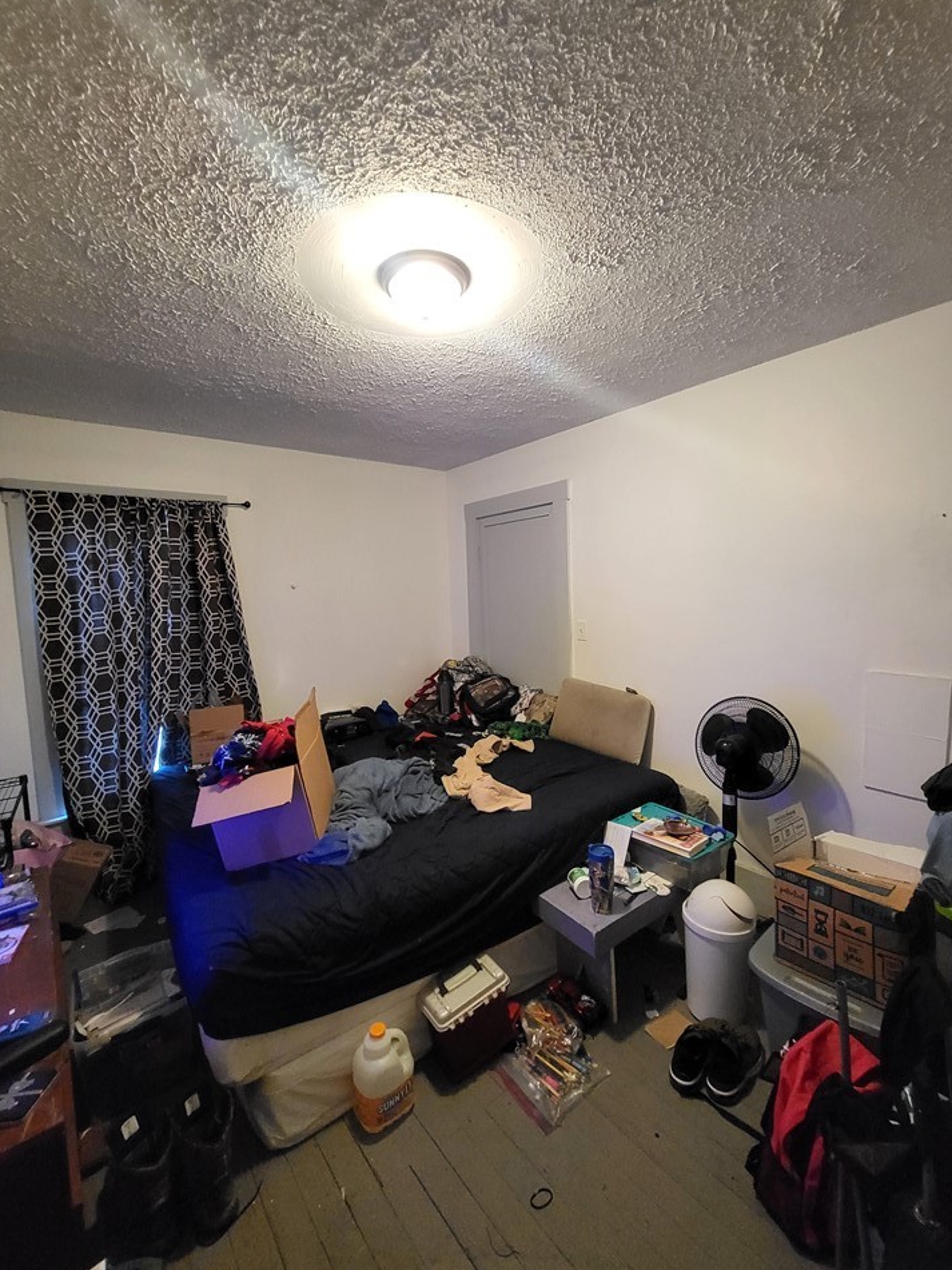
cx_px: 505
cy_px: 646
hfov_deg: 85.6
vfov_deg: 102.1
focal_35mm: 14
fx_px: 513
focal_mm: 1.74
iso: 640
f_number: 2.2
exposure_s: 1/30
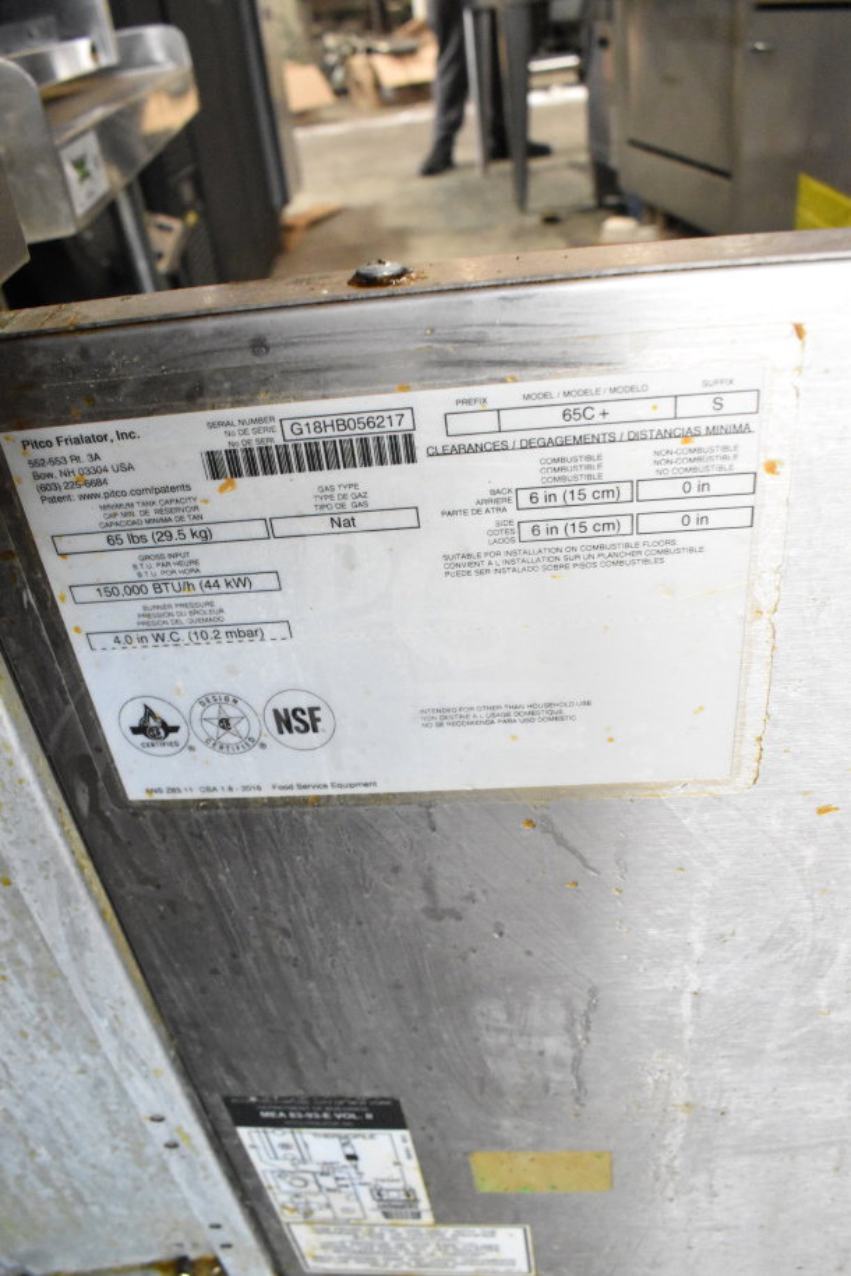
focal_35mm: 27
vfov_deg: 67.4
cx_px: 426
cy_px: 638
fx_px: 957
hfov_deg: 47.9
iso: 6400
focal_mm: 18
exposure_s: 1/320
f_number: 9
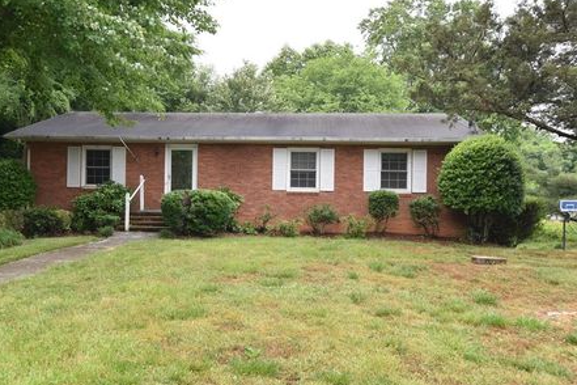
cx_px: 279
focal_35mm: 34
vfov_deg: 38.9
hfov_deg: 55.8
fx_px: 545
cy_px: 192
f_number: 9
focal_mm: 30
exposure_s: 1/320
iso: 1250
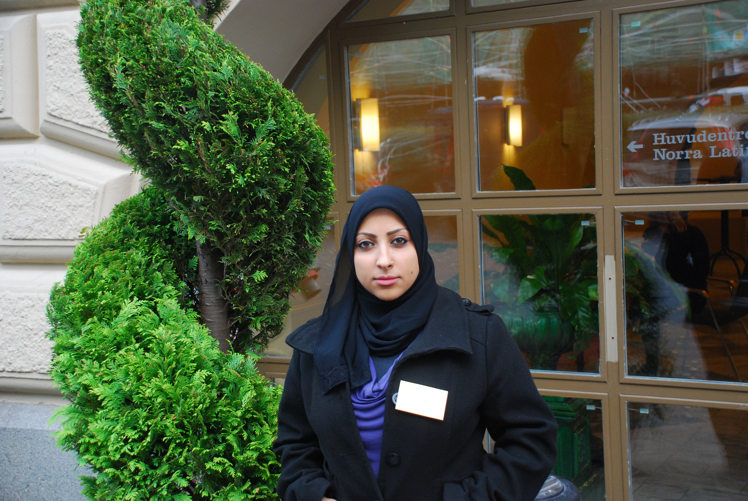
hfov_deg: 37.8
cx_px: 374
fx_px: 1092
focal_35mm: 52
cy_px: 250
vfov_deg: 25.8
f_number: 4.5
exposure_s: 1/100
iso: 500
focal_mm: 35
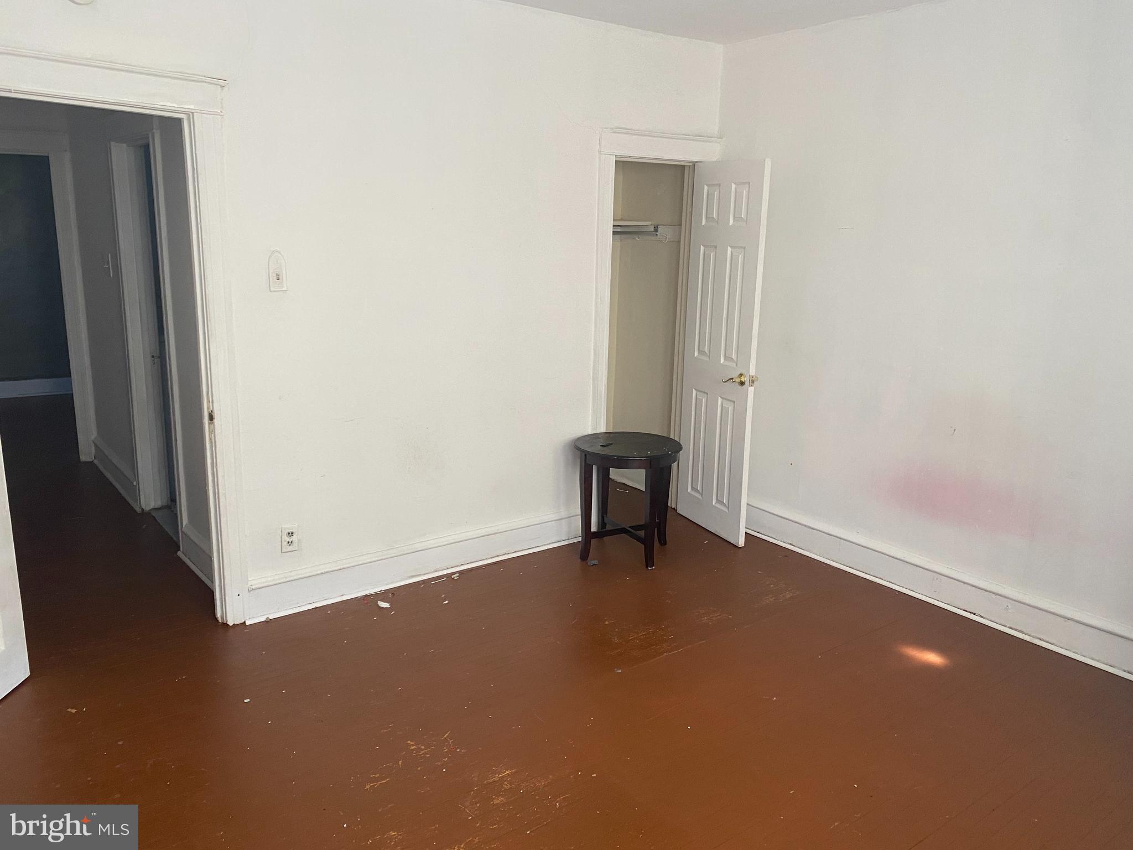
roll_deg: -1.8
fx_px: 851
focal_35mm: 26
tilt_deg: -12.3
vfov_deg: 53.1
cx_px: 566
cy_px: 425
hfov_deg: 67.3
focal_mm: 4.25
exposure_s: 1/86
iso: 125
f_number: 1.8
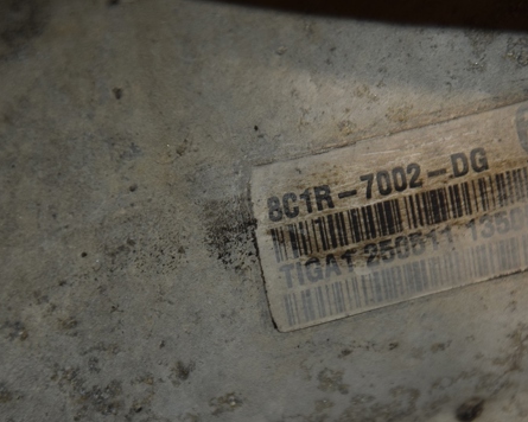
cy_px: 205
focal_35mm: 213
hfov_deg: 9.1
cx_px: 308
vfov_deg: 7.3
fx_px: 3323
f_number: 5.6
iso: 800
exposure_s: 1/60
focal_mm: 105
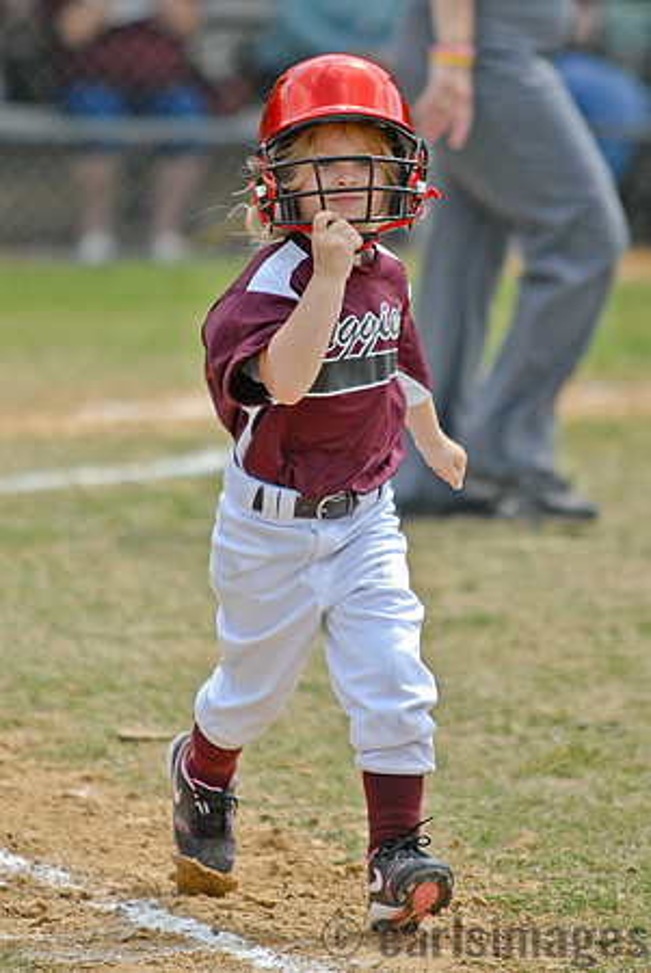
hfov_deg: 4.6
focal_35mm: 300
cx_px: 326
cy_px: 486
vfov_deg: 6.9
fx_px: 8118
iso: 640
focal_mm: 200
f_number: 2.8
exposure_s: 1/5000
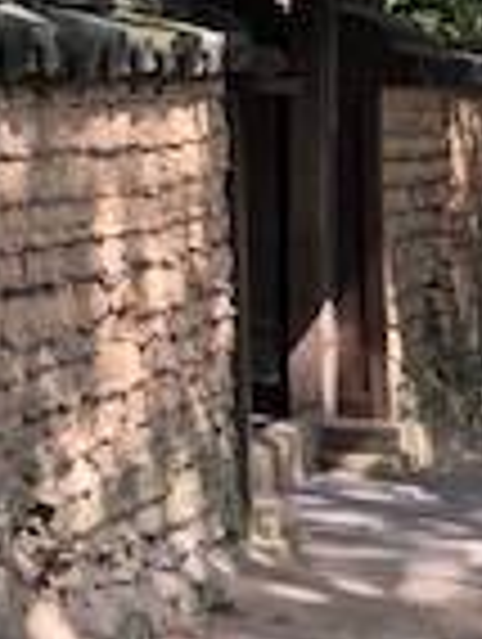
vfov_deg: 14.8
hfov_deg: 11.5
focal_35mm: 126
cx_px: -122
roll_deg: -2.0
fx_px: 2332
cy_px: -220
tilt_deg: +8.9
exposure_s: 1/120
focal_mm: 3.99
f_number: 1.8
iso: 25
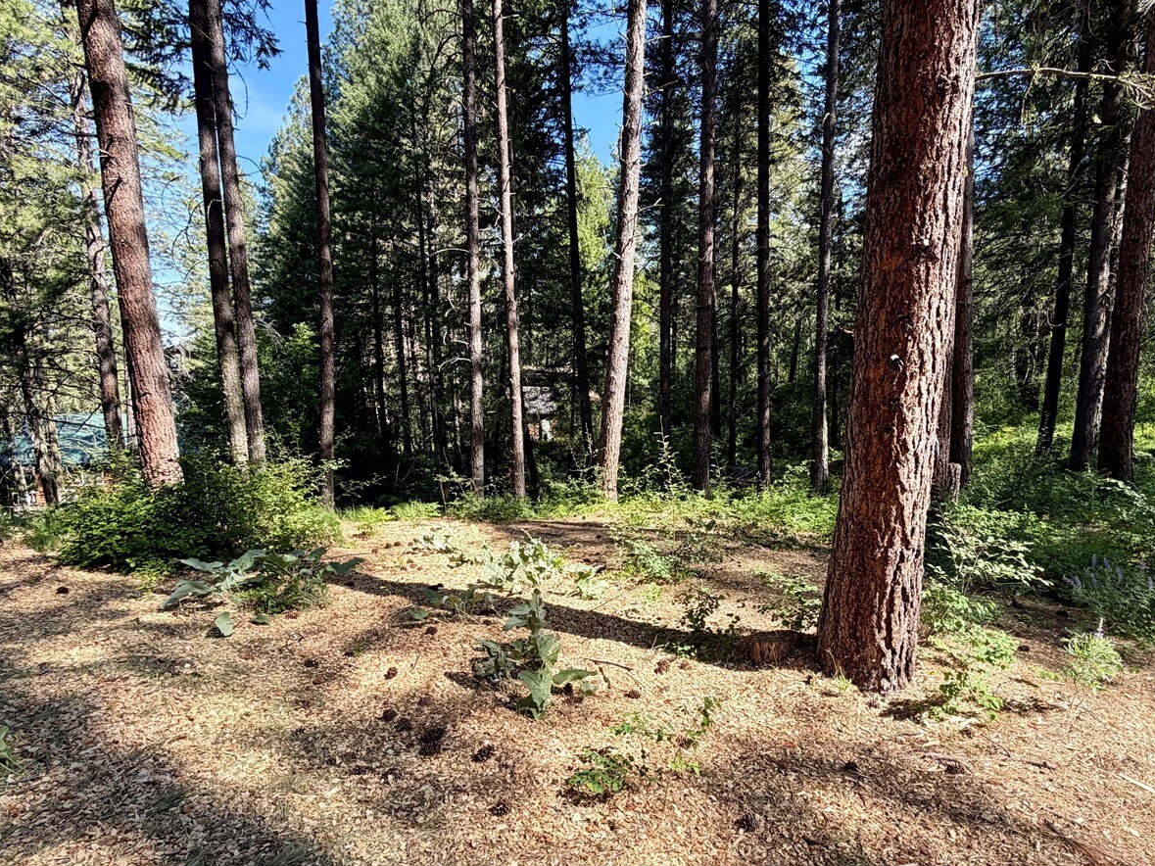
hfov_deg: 84.4
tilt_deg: -7.5
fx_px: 634
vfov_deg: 68.2
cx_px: 642
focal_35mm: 19
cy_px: 502
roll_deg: -0.8
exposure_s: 1/502
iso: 50
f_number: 2.2
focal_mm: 2.22
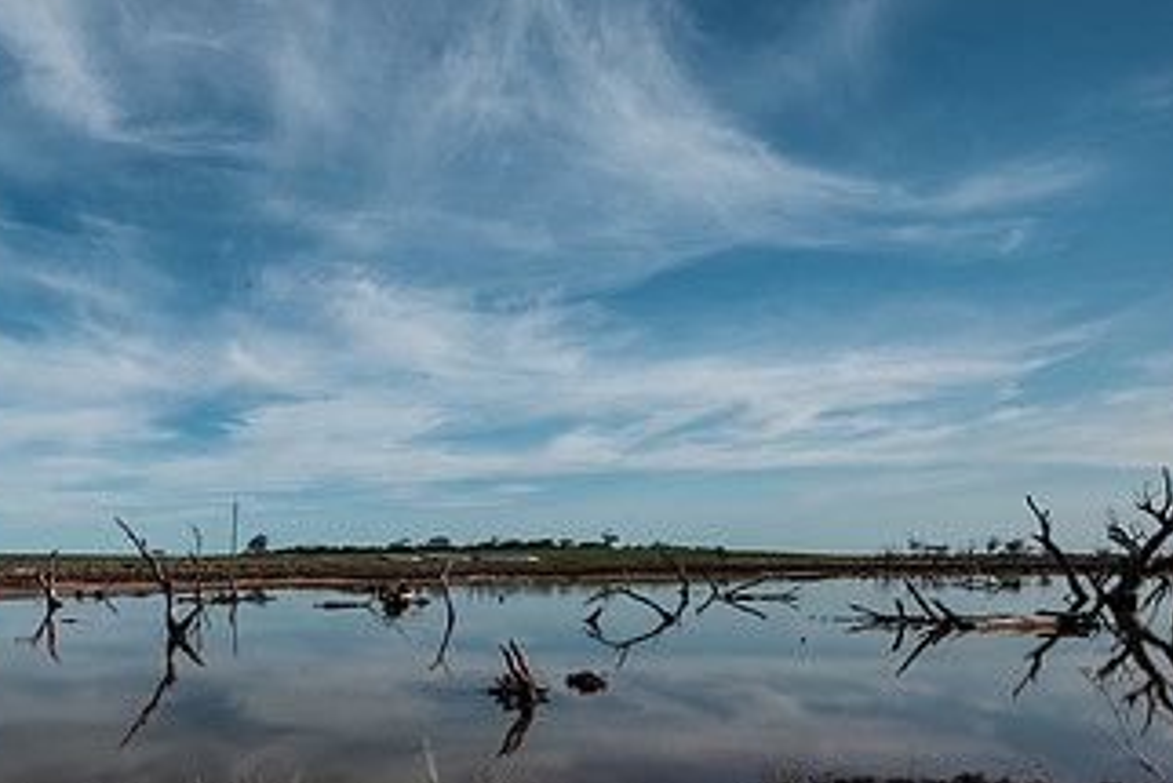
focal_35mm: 27
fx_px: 880
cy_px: 643
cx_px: 128
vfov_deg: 45.2
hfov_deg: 58.2
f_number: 5
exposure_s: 1/1800
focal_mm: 10
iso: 400
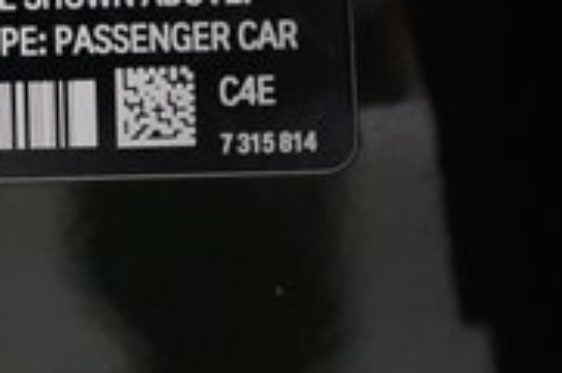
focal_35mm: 99
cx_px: -71
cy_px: -124
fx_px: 1543
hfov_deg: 19.7
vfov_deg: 13.2
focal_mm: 28
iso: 12800
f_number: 4.5
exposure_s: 1/125
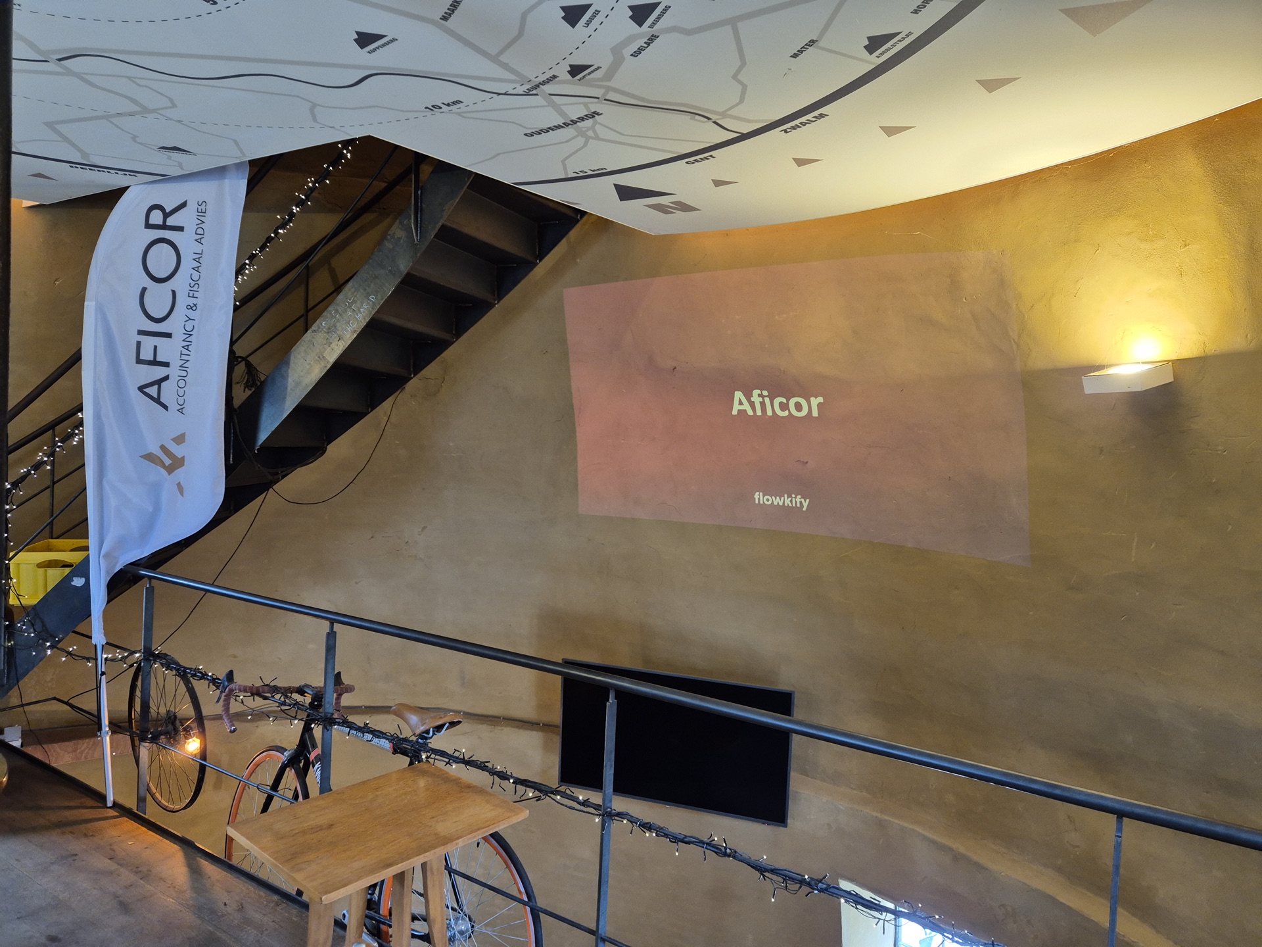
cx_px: 631
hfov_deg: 73.9
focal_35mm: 23
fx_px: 839
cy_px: 474
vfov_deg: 58.9
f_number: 1.8
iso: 320
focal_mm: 5.4
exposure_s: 1/100
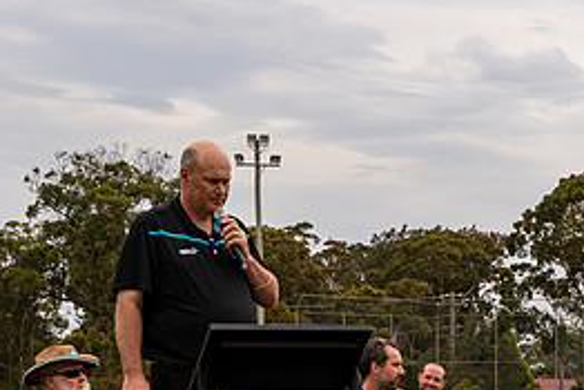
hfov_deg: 17.6
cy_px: 387
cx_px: 611
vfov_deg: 12.0
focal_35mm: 113
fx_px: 1834
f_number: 6.3
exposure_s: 1/400
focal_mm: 34
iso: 400
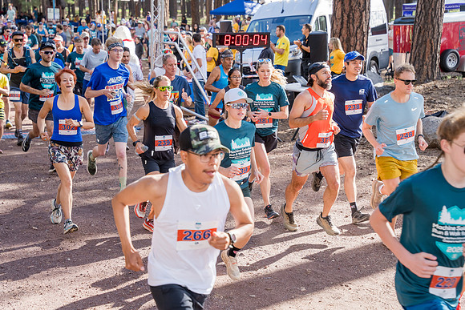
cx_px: 232
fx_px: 904
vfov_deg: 19.5
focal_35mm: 70
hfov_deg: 28.8
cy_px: 155
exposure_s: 1/500
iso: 800
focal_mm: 70
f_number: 5
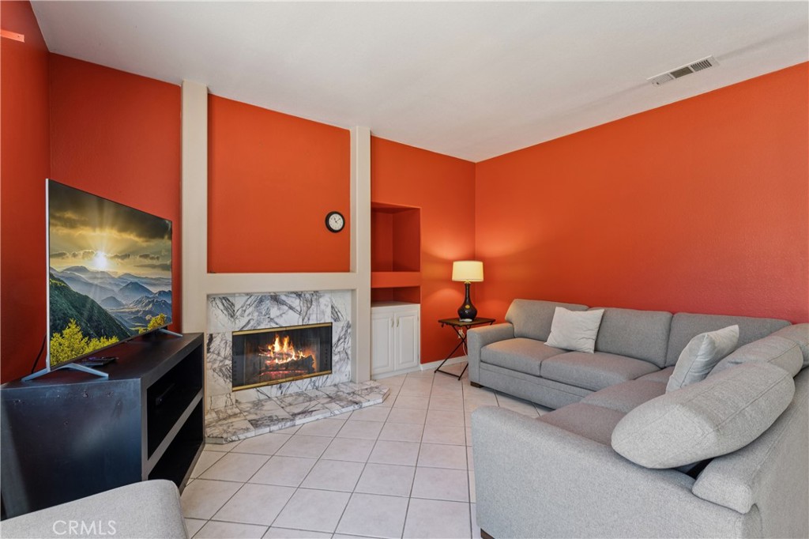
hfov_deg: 95.3
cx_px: 404
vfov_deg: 72.4
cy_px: 270
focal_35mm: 16
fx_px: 368
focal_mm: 16.4
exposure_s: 1/2
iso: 100
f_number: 13
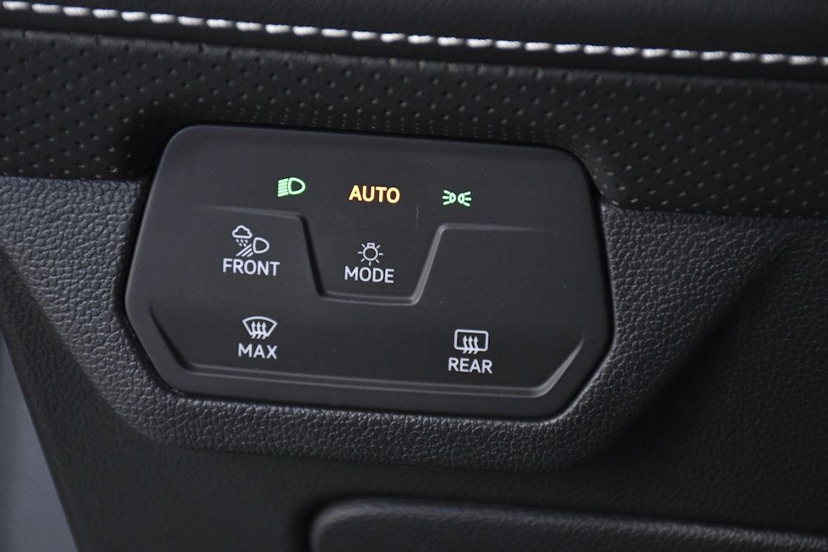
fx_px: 3634
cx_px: 412
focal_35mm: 158
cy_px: 276
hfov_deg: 13.0
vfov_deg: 8.7
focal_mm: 100
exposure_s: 1/160
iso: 2500
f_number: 5.6
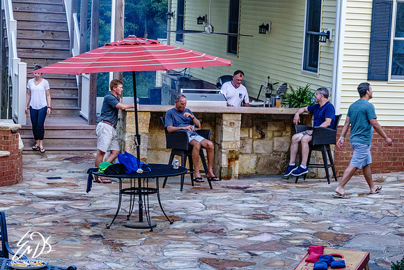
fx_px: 1066
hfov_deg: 21.5
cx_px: 202
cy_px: 135
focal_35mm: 95
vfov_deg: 14.4
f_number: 5
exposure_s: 1/100
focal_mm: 34.68
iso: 1600
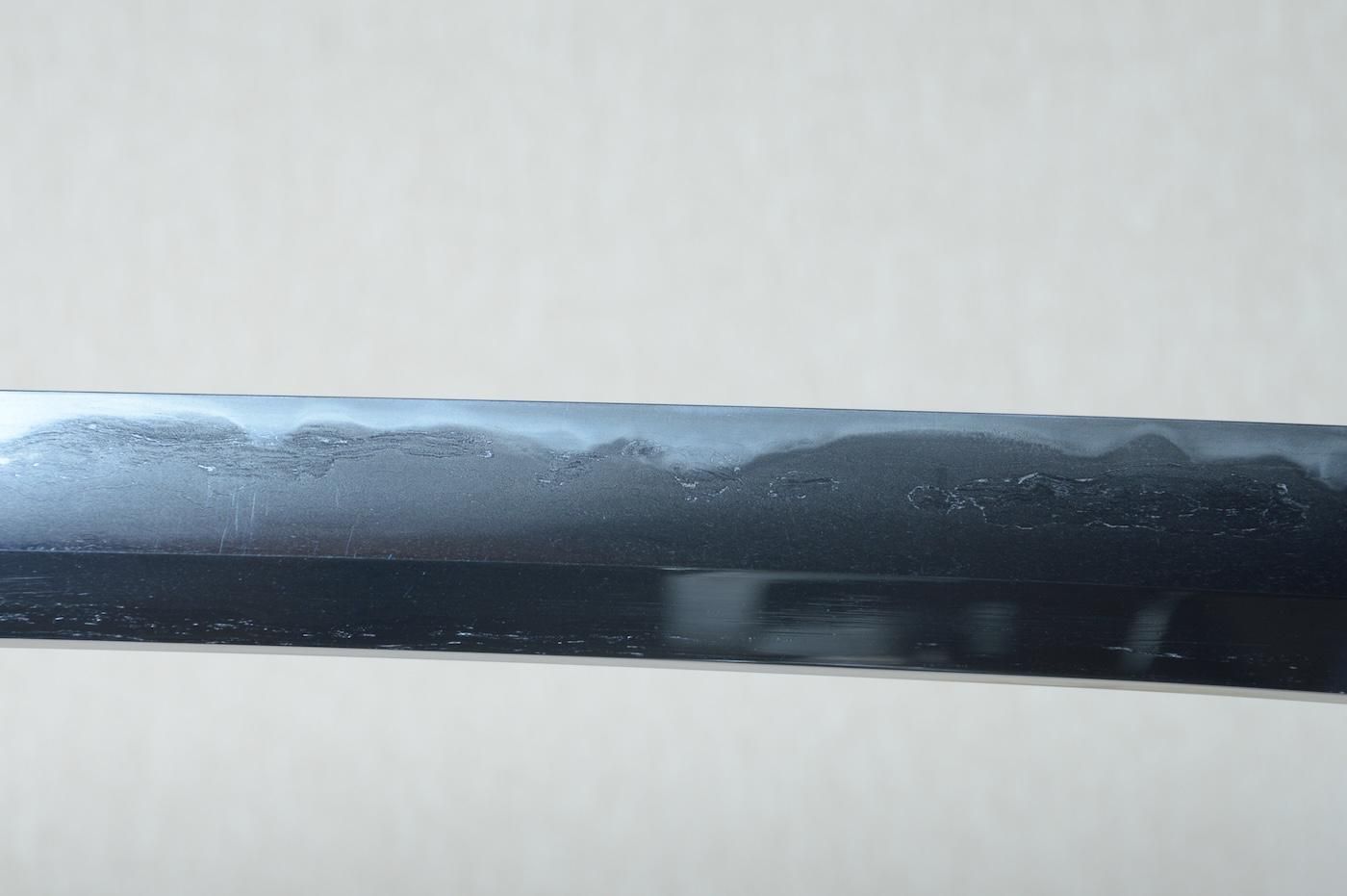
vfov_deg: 10.1
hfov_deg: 15.2
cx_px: 674
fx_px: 5047
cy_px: 448
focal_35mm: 135
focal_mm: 90
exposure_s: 1/1.6
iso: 400
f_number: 11
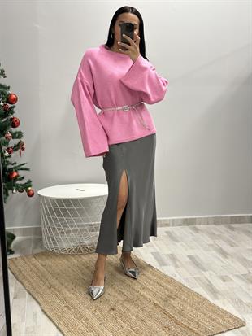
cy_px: 168
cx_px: 126
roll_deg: -0.4
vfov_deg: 39.6
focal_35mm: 48
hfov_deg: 30.3
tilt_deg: -25.2
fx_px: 466
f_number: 1.78
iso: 125
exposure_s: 1/50
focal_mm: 6.86
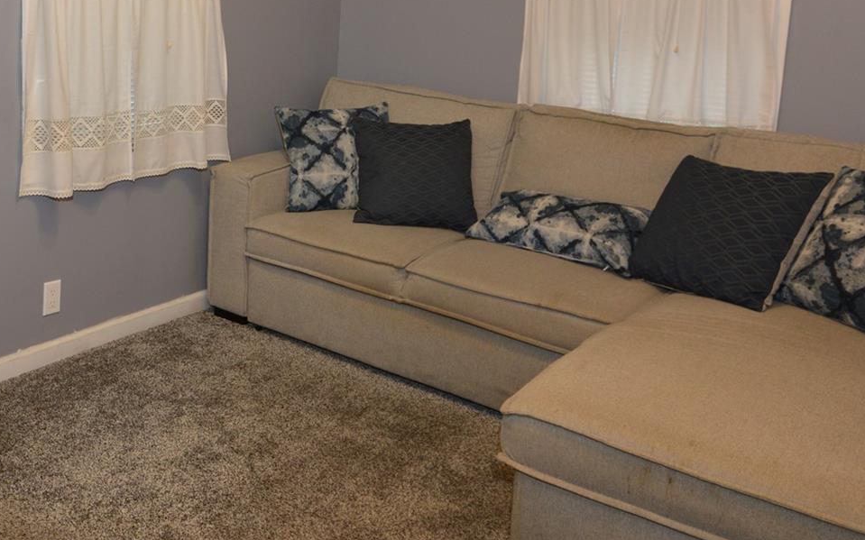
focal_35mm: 37
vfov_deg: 34.0
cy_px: 162
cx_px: 189
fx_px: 872
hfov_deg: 50.0
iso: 800
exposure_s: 1/60
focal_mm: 17
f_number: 4
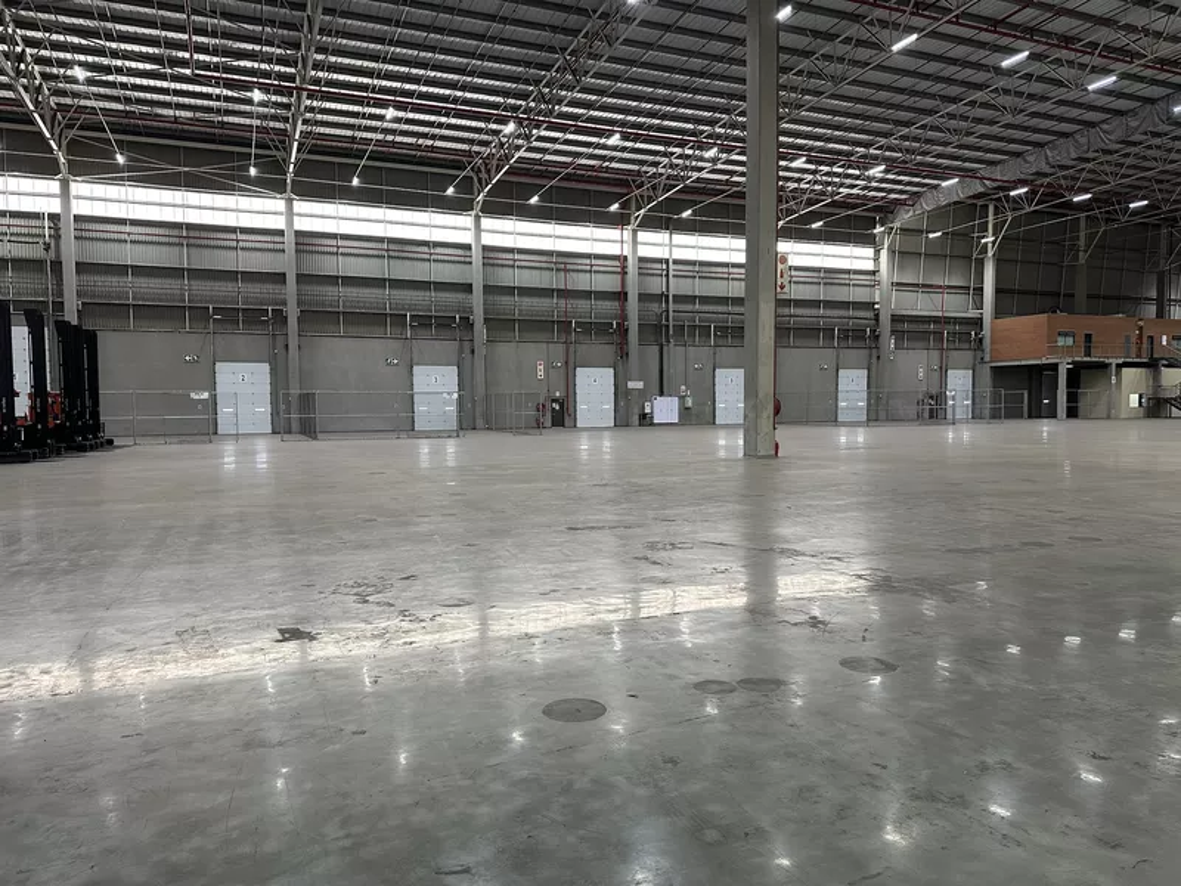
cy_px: 443
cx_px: 590
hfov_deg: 71.6
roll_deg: +0.5
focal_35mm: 24
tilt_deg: -3.5
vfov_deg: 56.8
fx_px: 819
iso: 250
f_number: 1.78
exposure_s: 1/71
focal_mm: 6.86
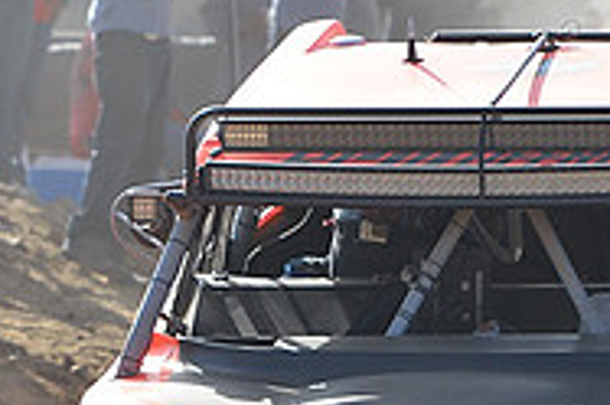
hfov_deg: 3.3
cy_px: 552
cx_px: 401
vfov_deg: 2.2
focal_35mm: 630
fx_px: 10649
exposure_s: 1/1600
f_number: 5.6
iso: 400
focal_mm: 135
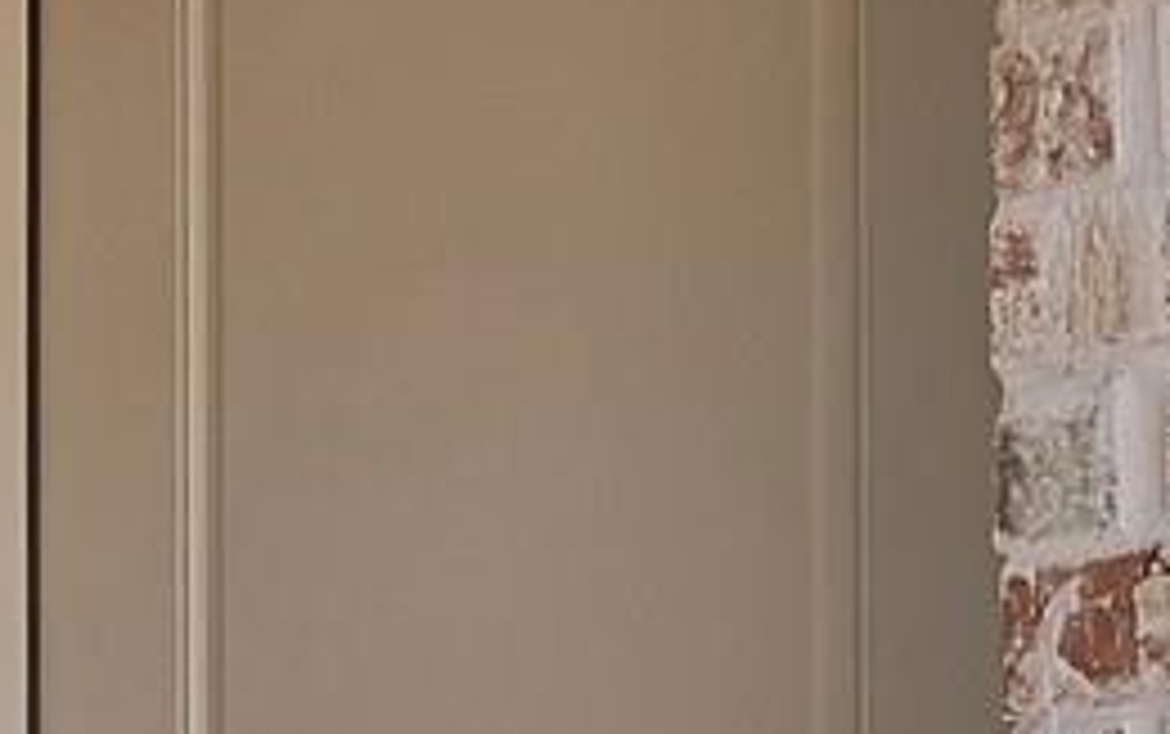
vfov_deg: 13.0
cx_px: 482
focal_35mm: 94
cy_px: 1180
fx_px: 3000
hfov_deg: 22.0
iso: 640
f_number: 9
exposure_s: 1/125
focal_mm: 12
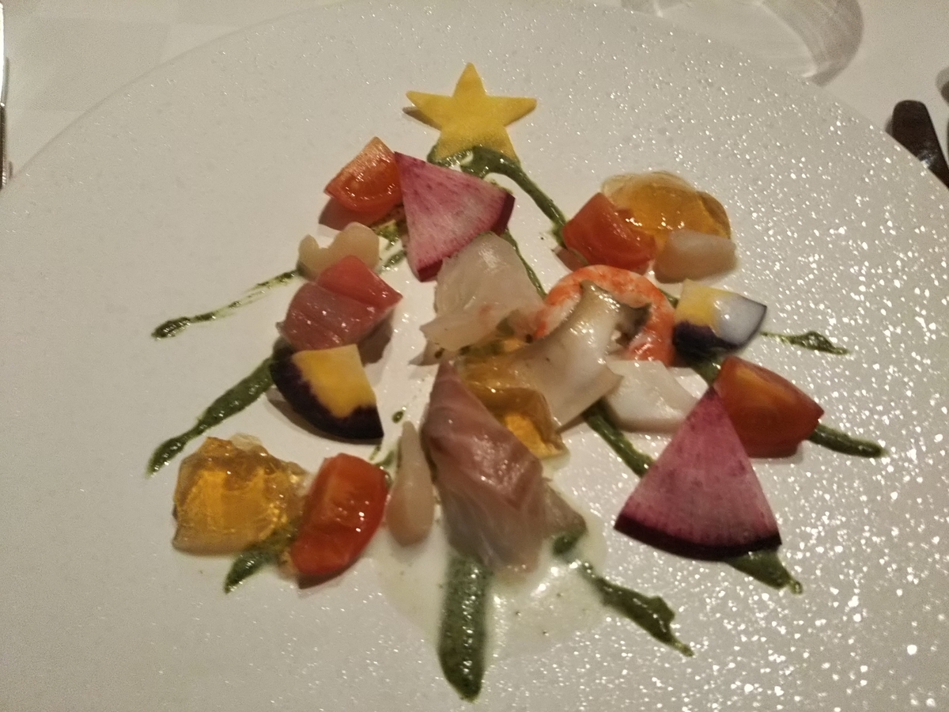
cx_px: 474
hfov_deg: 60.0
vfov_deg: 46.8
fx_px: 822
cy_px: 356
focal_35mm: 30
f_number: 2.2
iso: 160
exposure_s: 1/30
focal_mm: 4
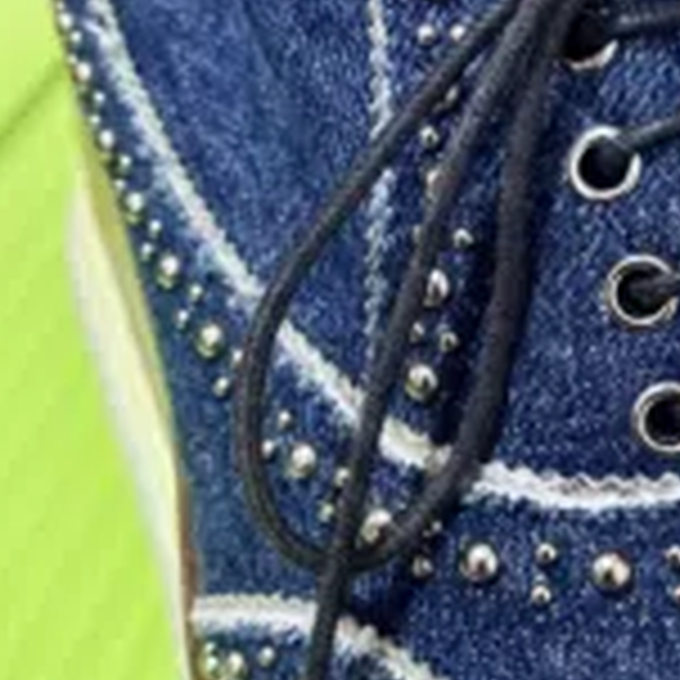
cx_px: 666
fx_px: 1356
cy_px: 261
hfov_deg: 26.8
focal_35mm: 61
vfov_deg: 28.1
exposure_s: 1/37
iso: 640
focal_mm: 4.25
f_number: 1.8
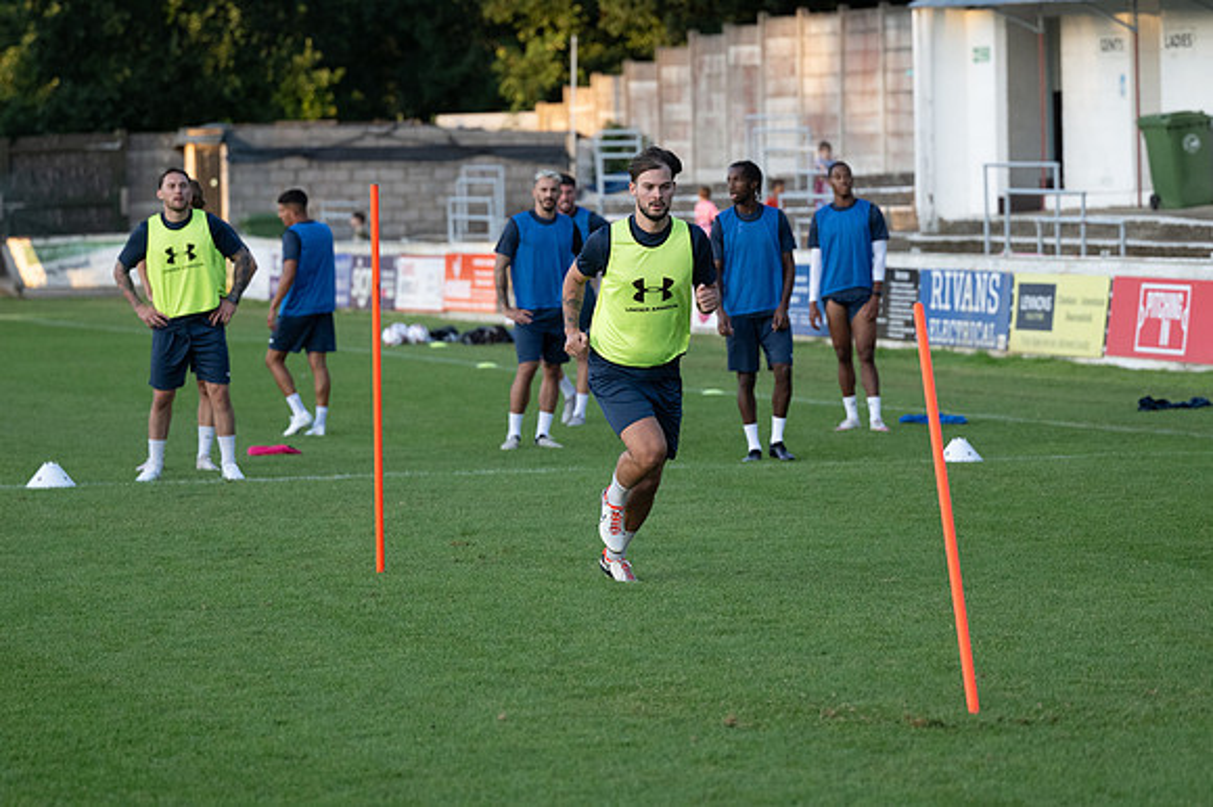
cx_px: 606
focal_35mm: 157
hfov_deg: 13.1
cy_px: 404
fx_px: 5287
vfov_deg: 8.7
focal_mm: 105
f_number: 2.8
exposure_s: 1/1600
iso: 1000
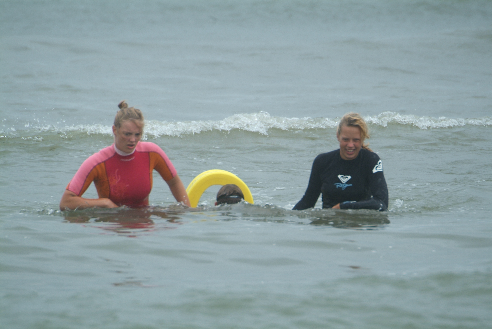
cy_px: 164
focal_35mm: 555
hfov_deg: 3.7
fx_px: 7593
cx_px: 246
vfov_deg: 2.5
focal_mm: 370
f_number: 5.6
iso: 400
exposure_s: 1/750
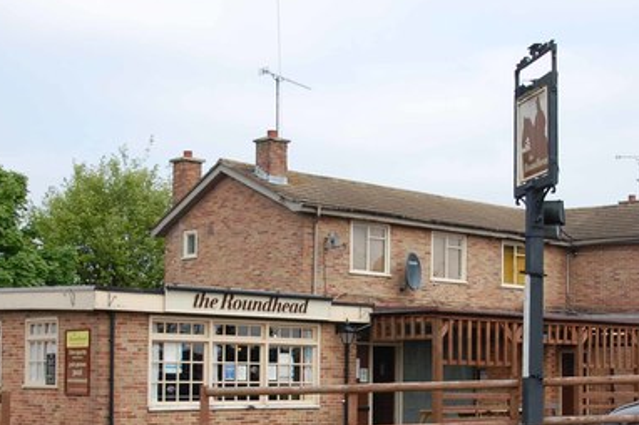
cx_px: 351
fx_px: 1114
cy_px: 305
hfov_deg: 32.0
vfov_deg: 21.4
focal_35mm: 63
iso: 200
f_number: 9
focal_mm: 25
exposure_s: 1/320
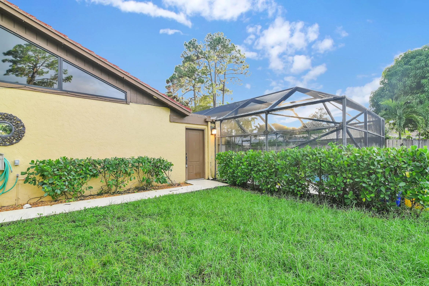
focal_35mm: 16
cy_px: 143
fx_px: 191
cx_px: 214
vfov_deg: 73.7
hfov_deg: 96.7
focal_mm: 16
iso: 200
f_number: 11
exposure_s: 1/4
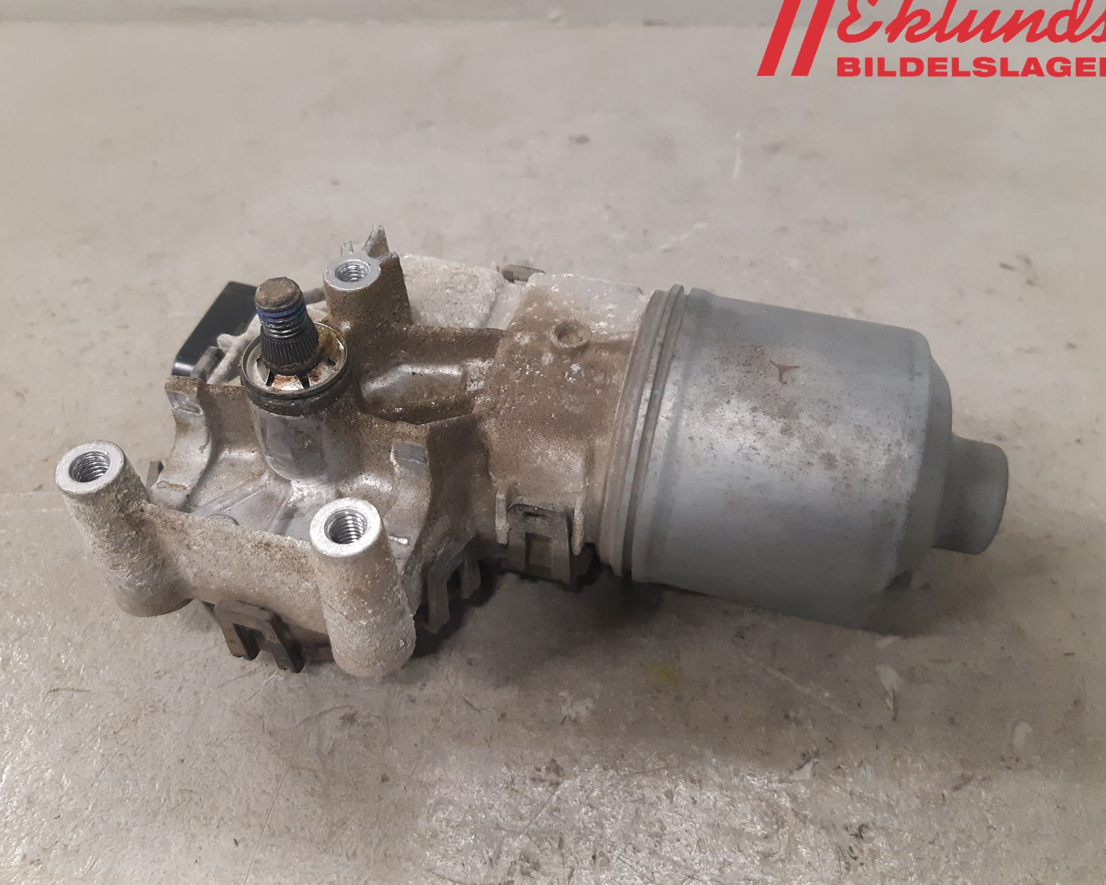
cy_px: 433
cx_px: 512
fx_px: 917
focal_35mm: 28
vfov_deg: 51.5
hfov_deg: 62.1
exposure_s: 1/50
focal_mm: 3.93
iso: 250
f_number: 1.7
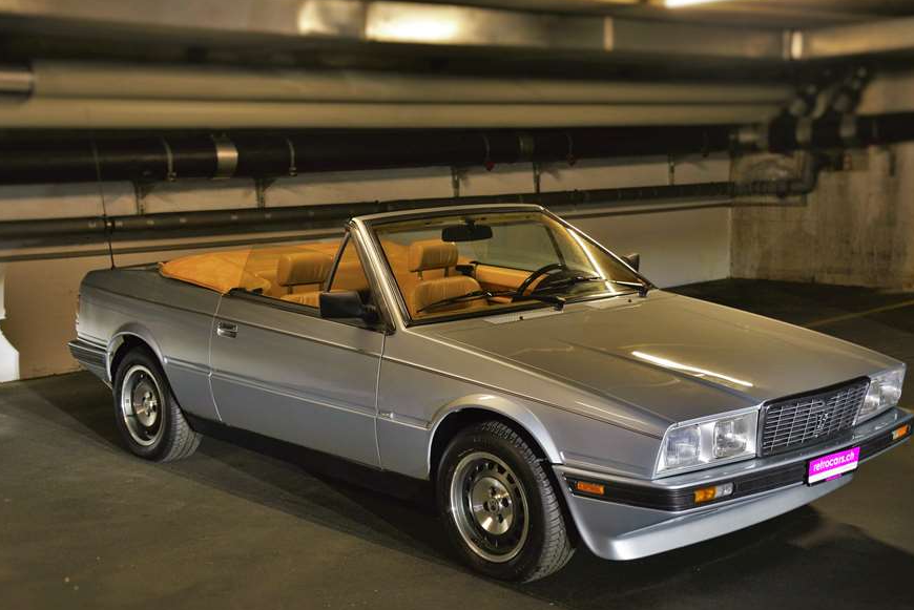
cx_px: 464
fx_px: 1118
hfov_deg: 44.5
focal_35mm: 44
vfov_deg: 30.5
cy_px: 329
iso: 800
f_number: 4.5
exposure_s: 1/50
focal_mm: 40
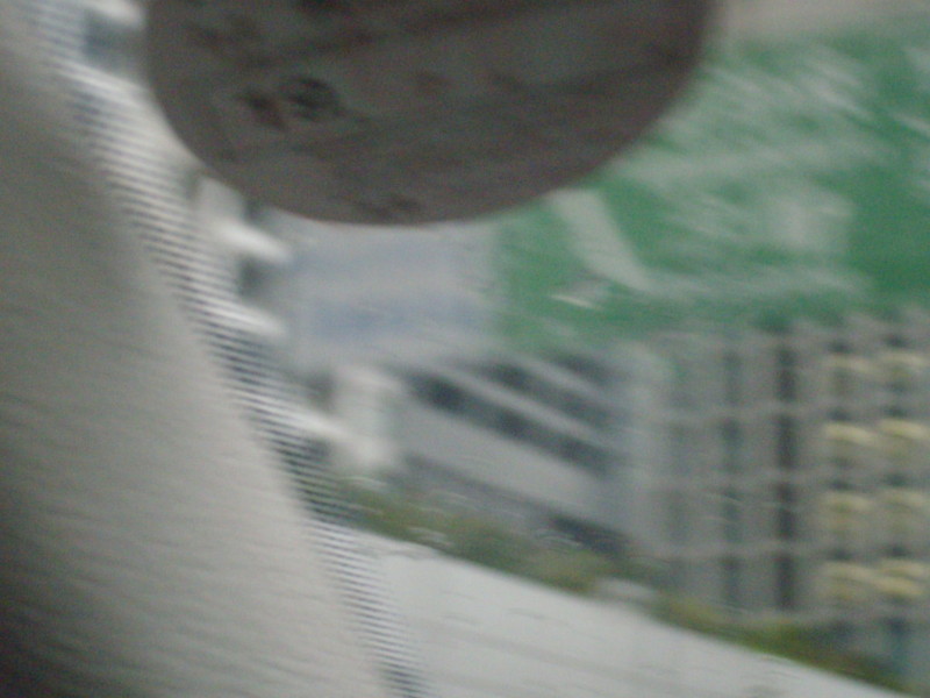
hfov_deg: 21.1
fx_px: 2499
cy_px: 349
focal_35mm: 93
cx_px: 465
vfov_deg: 15.9
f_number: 4.7
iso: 400
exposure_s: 1/40
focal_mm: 15.3
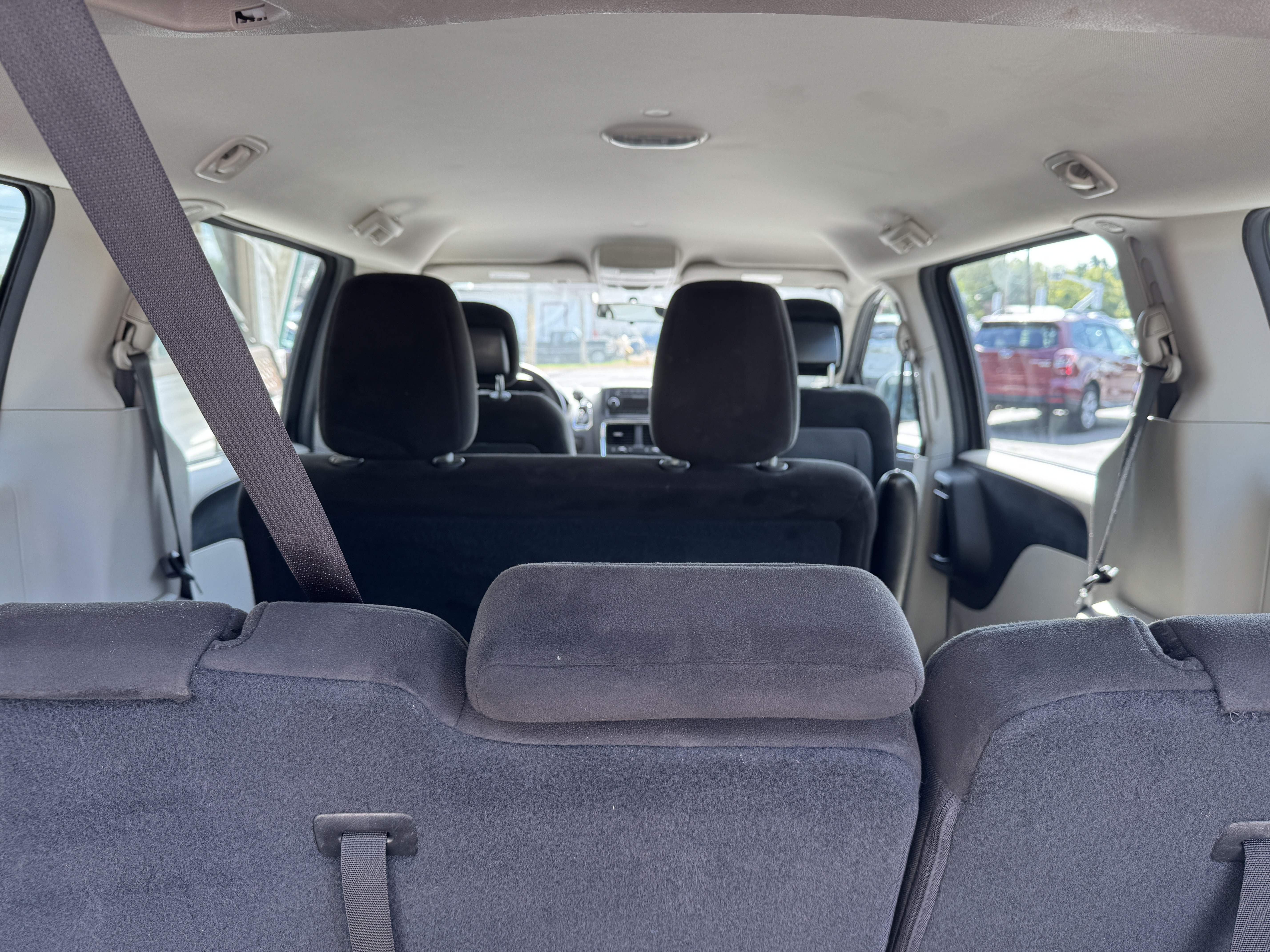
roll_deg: -1.0
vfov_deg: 56.8
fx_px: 881
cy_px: 476
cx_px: 635
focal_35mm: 24
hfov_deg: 71.6
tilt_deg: -13.7
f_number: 1.78
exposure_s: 1/105
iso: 50
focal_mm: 6.76
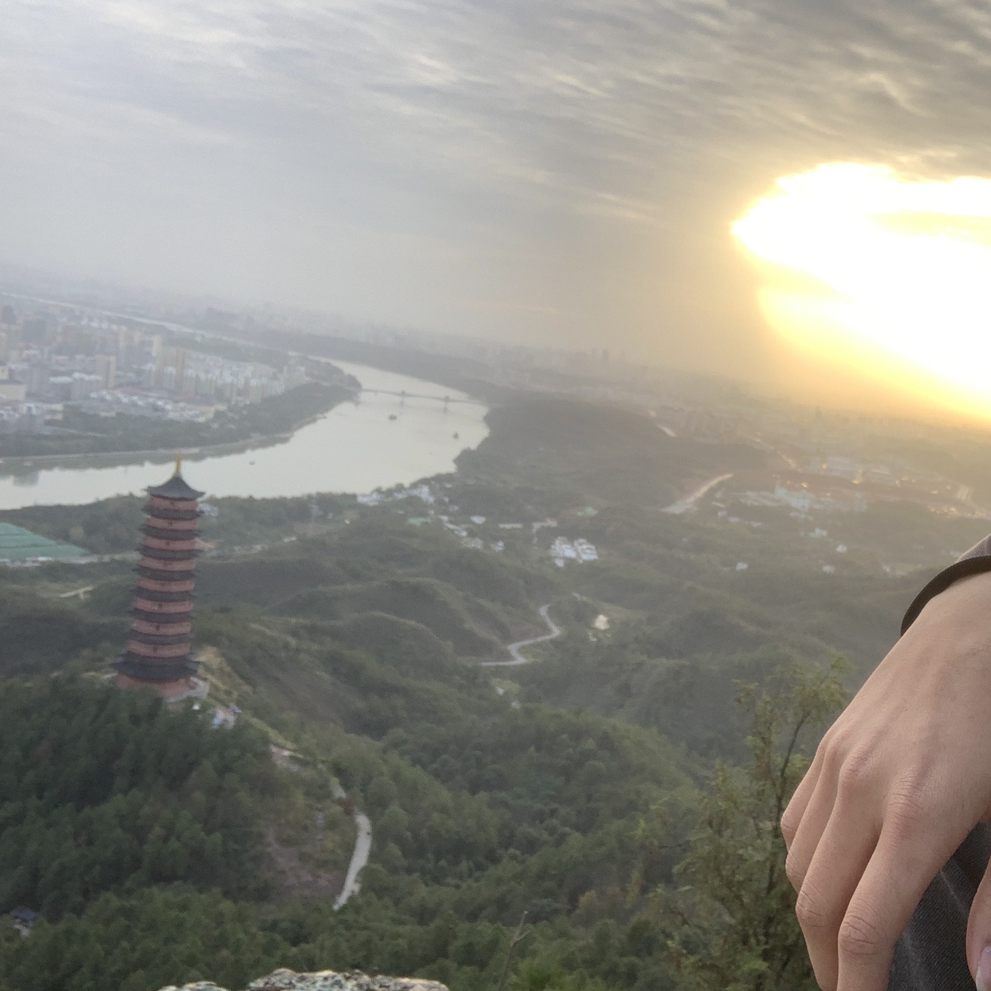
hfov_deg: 43.3
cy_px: 497
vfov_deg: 43.9
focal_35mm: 38
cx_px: 651
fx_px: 1231
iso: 25
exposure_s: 1/121
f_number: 2.2
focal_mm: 2.87
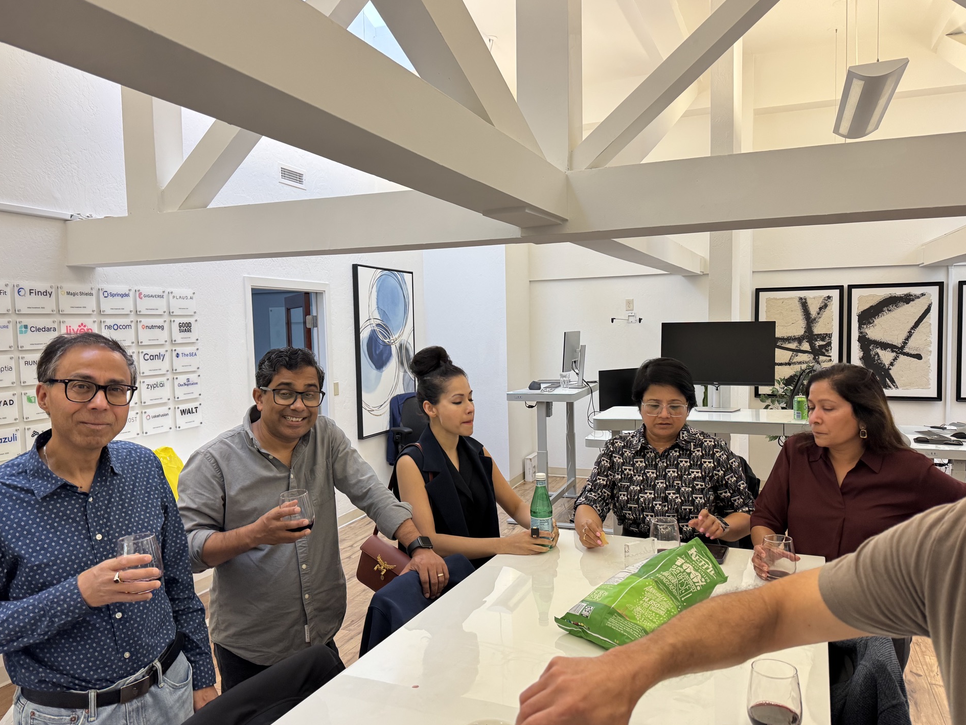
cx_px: 485
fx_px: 726
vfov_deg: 53.1
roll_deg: -0.1
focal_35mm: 26
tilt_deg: -3.2
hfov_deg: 67.3
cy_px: 380
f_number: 1.78
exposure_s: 1/120
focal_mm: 6.76
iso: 160
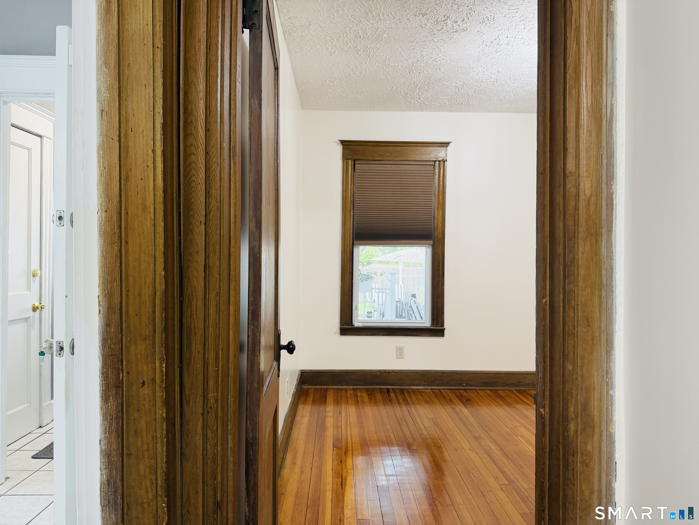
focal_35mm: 24
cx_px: 350
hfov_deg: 71.6
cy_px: 262
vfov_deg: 56.8
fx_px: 485
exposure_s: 1/60
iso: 160
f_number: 1.78
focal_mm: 6.76
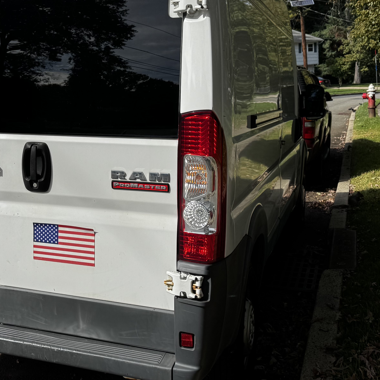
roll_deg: +2.6
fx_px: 633
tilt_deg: -5.5
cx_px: 64
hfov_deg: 32.3
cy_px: 133
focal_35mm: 51
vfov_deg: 33.2
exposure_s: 1/4950
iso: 80
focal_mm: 6.76
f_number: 1.78
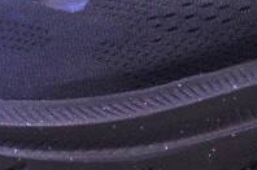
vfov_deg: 4.5
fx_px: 2158
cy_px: -98
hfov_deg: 6.8
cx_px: 199
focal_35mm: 303
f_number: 2.2
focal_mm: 50
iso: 250
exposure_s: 1/320
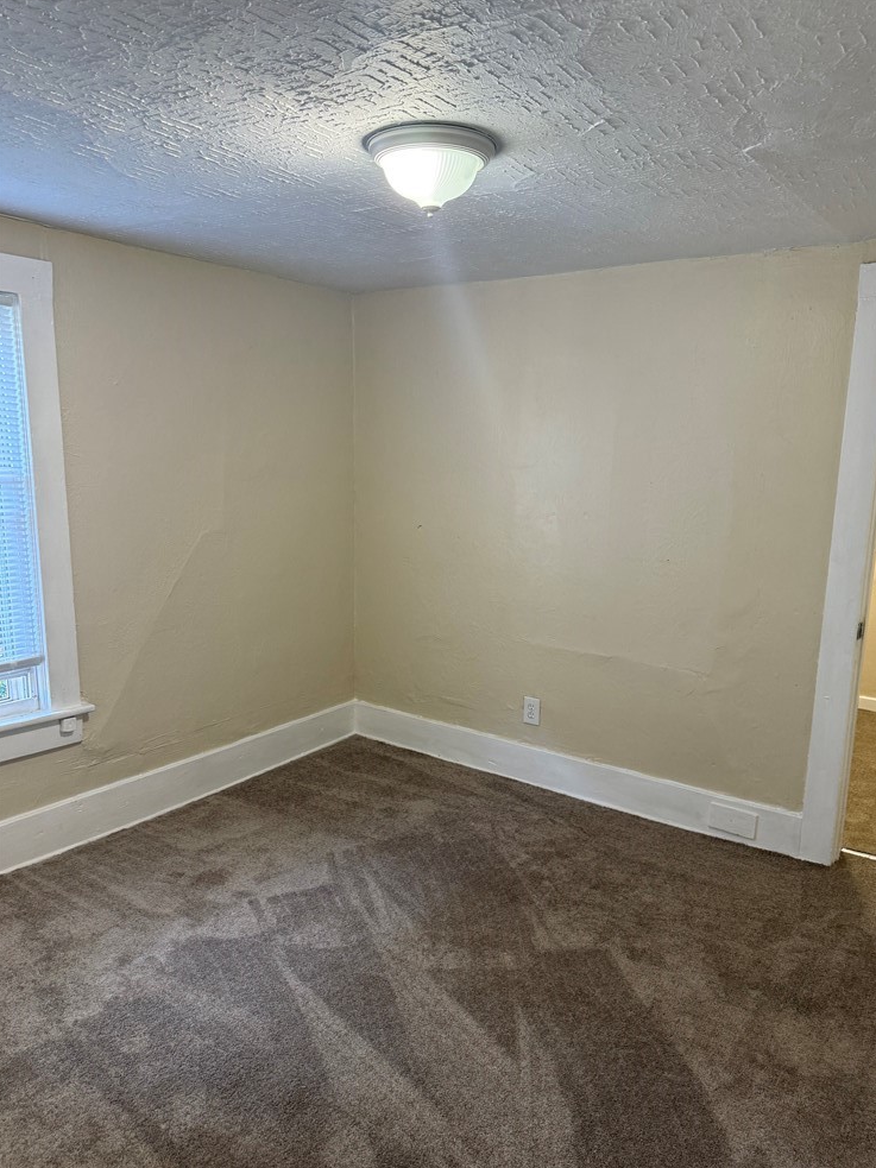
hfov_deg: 54.9
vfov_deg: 69.4
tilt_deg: -9.6
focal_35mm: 25
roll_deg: -1.8
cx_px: 450
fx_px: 844
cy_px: 605
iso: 250
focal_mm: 6.76
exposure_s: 1/60
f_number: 1.78
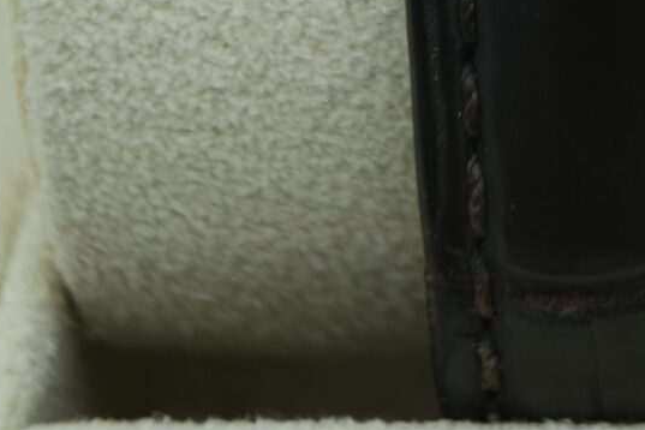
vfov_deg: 7.8
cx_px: 770
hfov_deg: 12.0
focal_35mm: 167
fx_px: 2992
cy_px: -509
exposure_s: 1/250
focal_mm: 35
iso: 400
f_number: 5
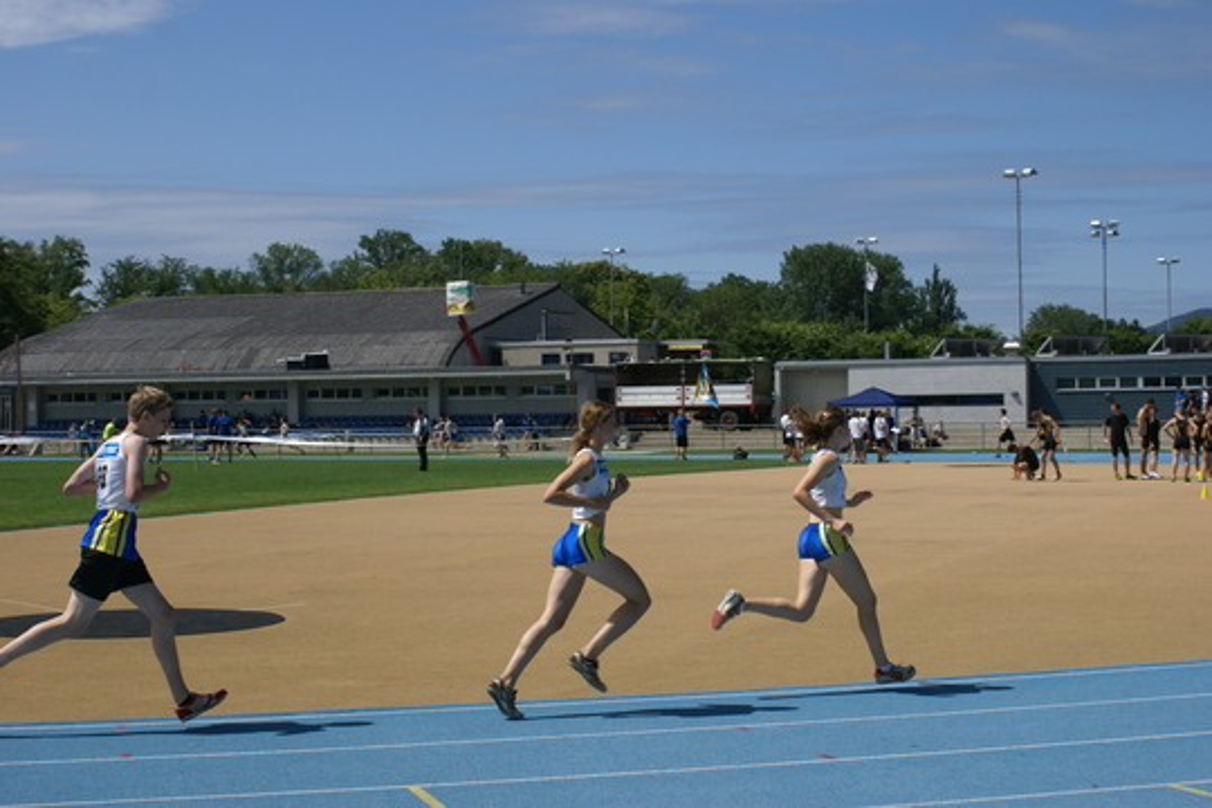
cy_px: 404
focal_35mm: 60
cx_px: 606
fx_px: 2020
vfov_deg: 22.6
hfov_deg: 33.4
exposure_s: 1/320
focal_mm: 40
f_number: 9
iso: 100
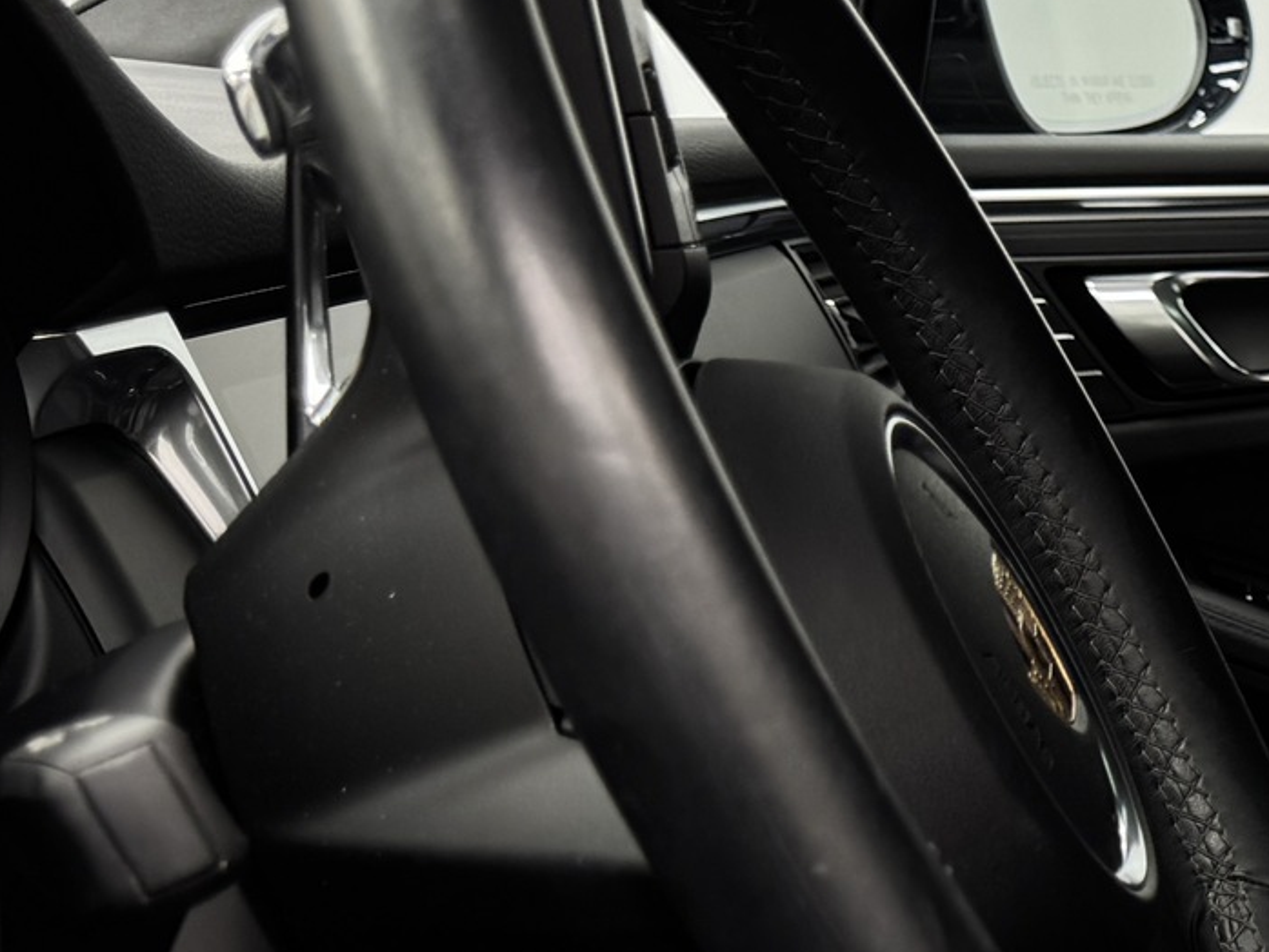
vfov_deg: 14.4
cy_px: 1197
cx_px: 2223
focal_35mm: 99
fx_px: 3631
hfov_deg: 16.8
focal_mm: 6.76
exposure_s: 1/121
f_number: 1.78
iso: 80
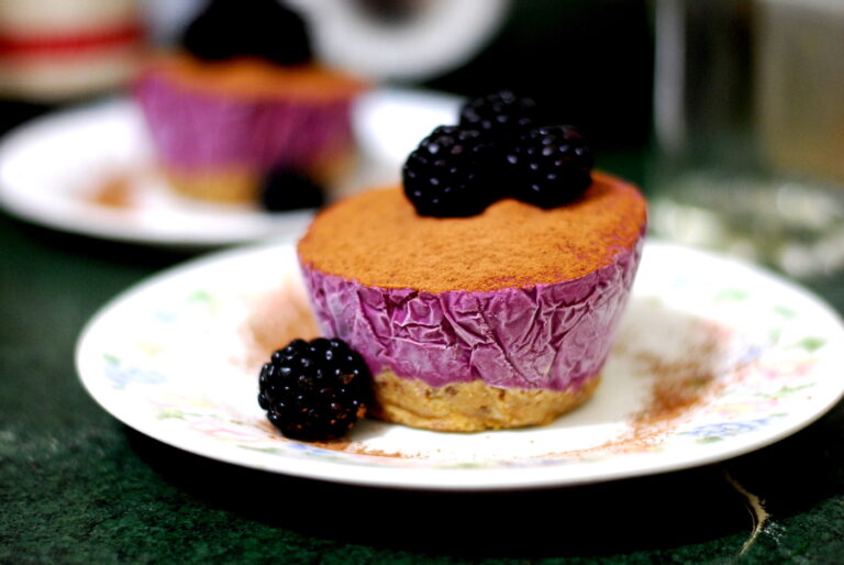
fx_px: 1760
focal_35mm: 75
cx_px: 422
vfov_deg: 18.2
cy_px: 282
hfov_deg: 27.0
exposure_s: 1/40
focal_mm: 50
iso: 800
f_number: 1.8
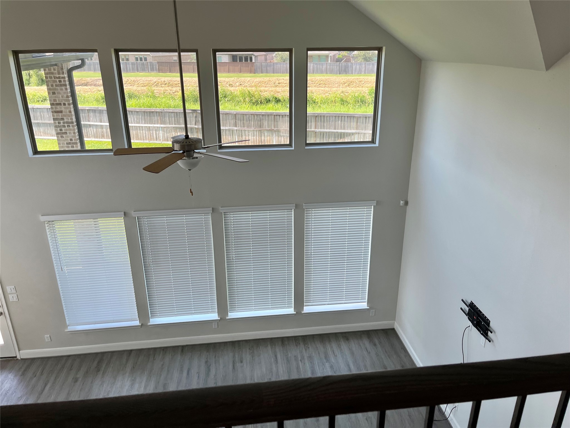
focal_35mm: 26
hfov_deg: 67.3
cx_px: 285
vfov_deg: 53.1
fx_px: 428
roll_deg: -0.8
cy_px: 214
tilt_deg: -18.5
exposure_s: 1/334
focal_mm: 5.1
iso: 50
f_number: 1.6
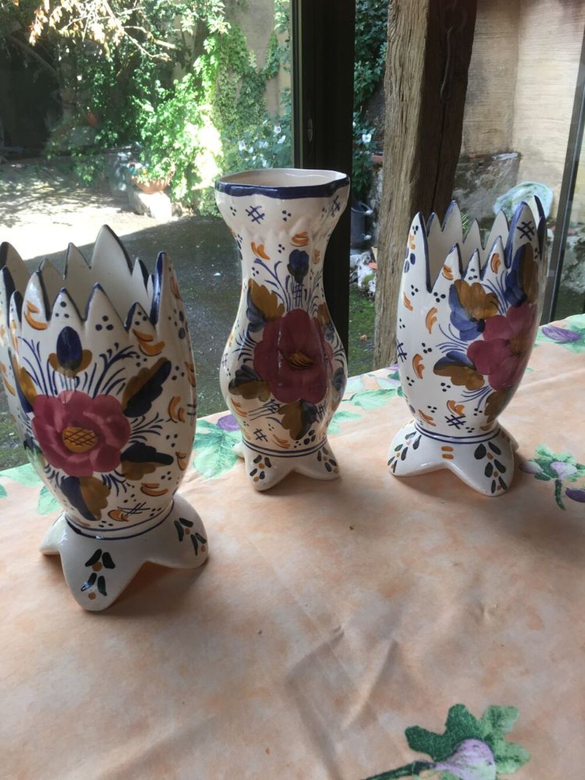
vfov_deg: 61.7
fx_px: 653
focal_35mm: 29
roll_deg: +1.2
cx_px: 292
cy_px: 390
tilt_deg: -25.2
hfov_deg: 48.2
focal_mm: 4.15
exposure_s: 1/100
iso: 32
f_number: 2.2
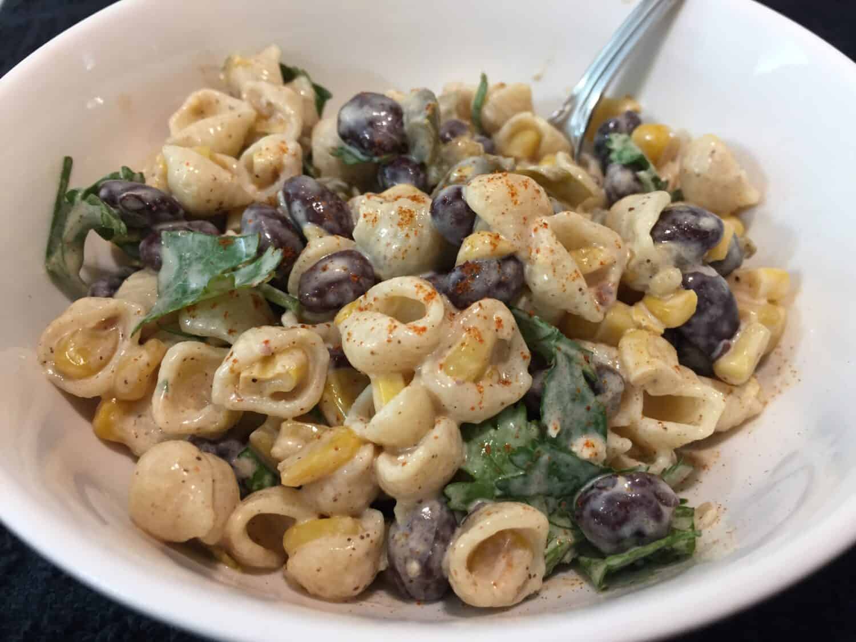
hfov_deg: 61.7
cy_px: 321
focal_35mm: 29
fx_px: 717
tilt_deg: -50.4
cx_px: 428
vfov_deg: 48.2
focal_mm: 4.15
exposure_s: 1/30
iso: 100
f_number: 2.2
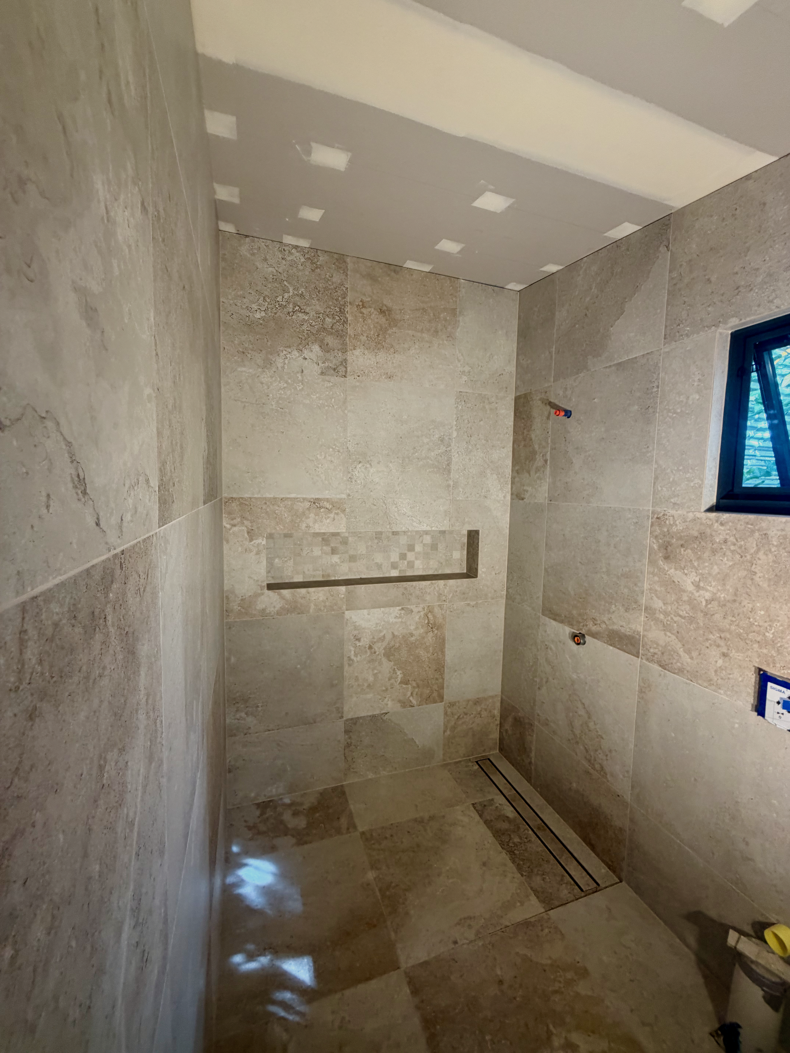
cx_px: 395
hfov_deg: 85.7
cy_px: 526
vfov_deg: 102.1
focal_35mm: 14
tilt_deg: -4.9
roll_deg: -1.2
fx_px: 426
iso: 250
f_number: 2.2
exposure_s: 1/100
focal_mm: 2.22
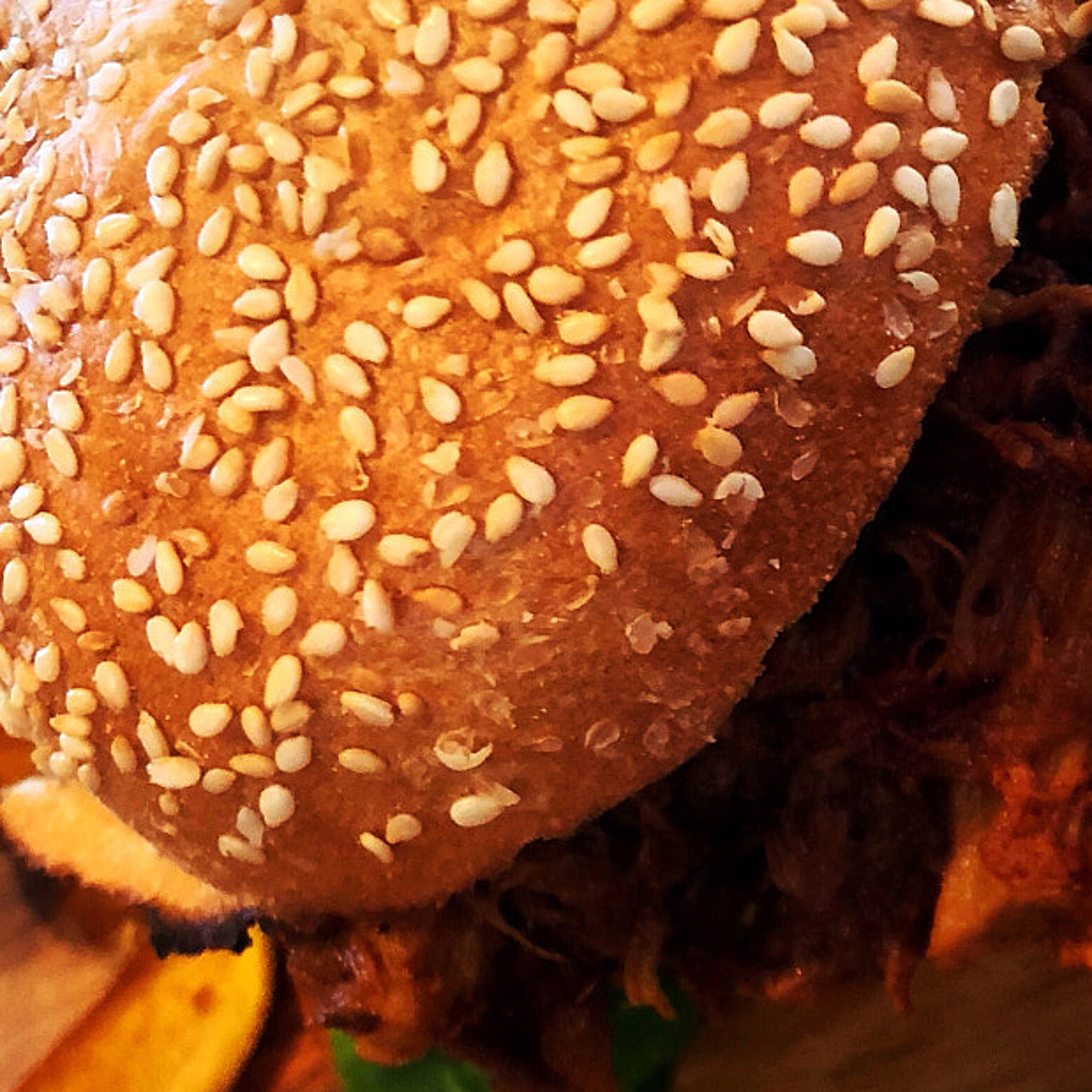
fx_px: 2284
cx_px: 873
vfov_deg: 26.9
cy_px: 538
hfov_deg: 26.4
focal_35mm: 64
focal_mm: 4
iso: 100
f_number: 1.8
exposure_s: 1/17
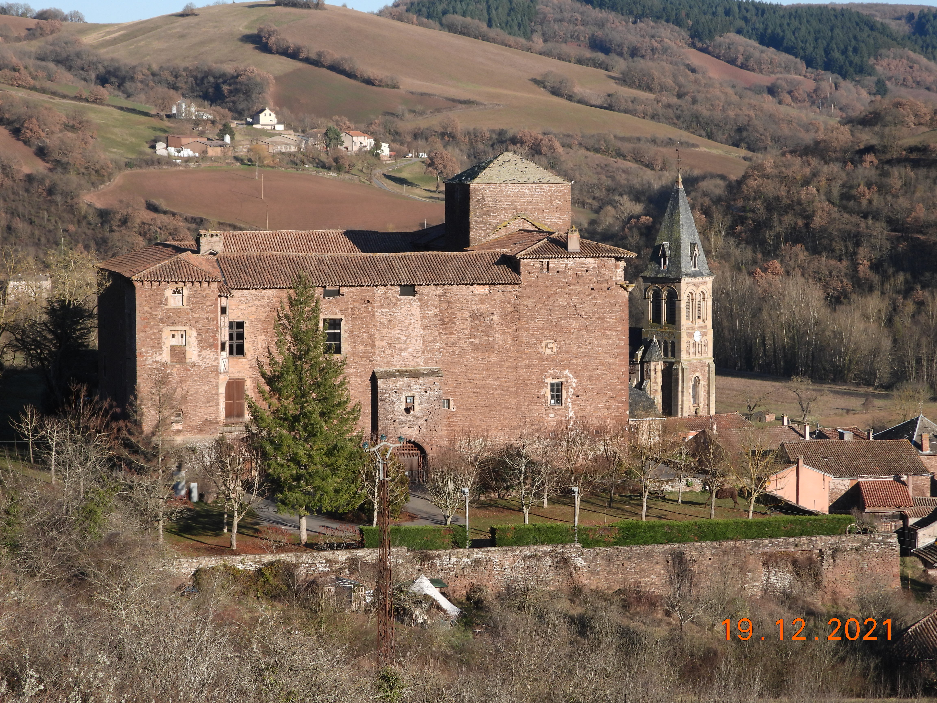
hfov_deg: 20.2
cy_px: 352
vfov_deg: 15.2
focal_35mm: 97
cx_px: 468
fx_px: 2626
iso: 100
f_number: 3.5
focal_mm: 17.5
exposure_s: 1/800
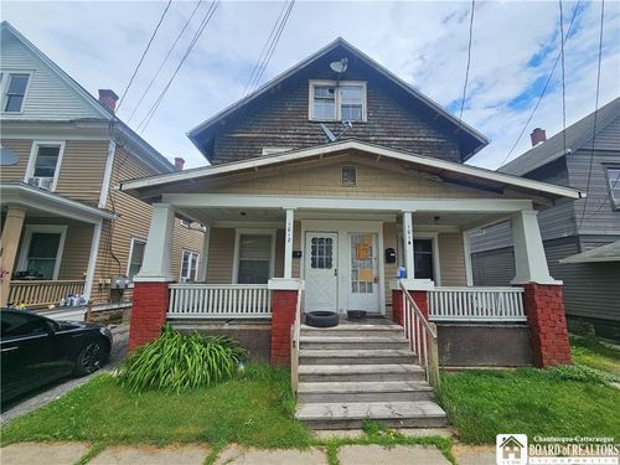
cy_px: 232
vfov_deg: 89.9
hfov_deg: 106.2
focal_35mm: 13
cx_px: 310
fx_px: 233
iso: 50
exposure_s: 1/2537
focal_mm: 2.2
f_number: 2.2
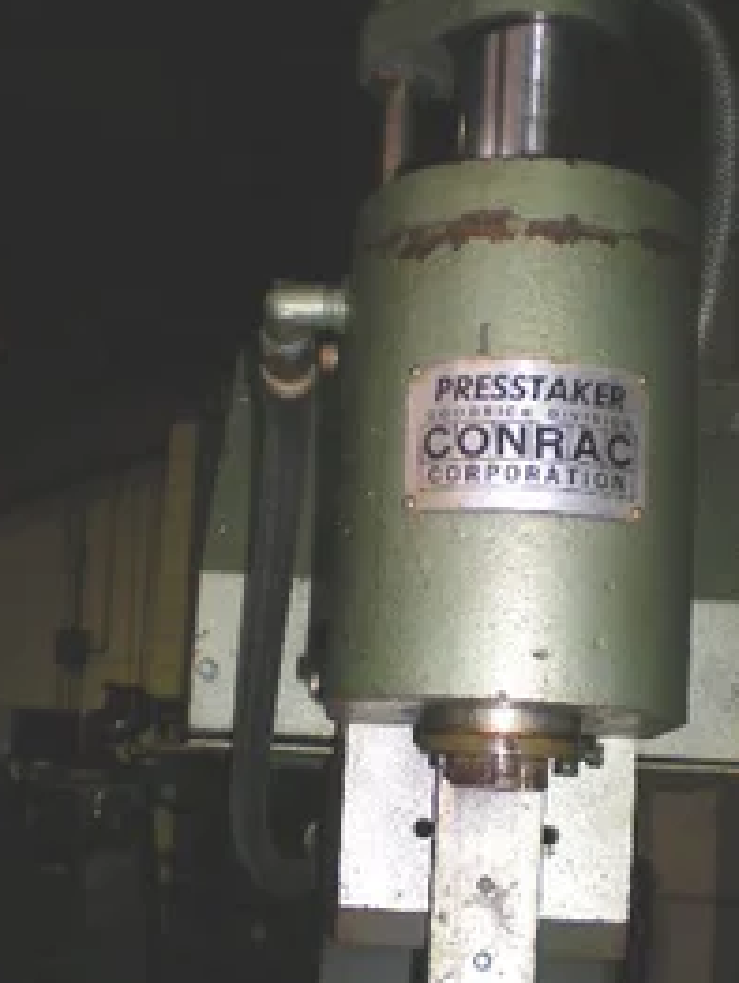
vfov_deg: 32.7
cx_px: 424
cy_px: 709
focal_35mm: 58
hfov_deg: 25.2
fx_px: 1648
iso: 64
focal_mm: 6.3
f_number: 3.1
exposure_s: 1/60
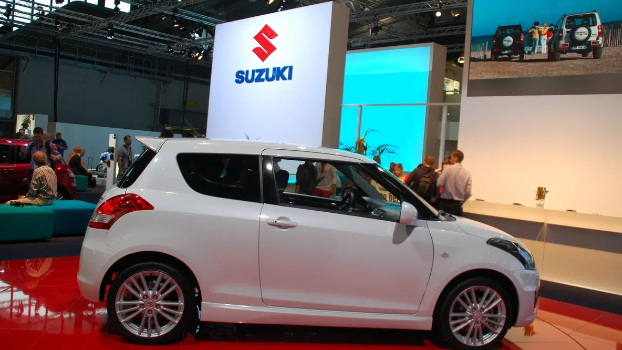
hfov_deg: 56.6
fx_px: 577
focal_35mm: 35
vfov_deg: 33.7
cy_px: 159
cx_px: 310
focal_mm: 22
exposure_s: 1/125
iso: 400
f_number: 5.6
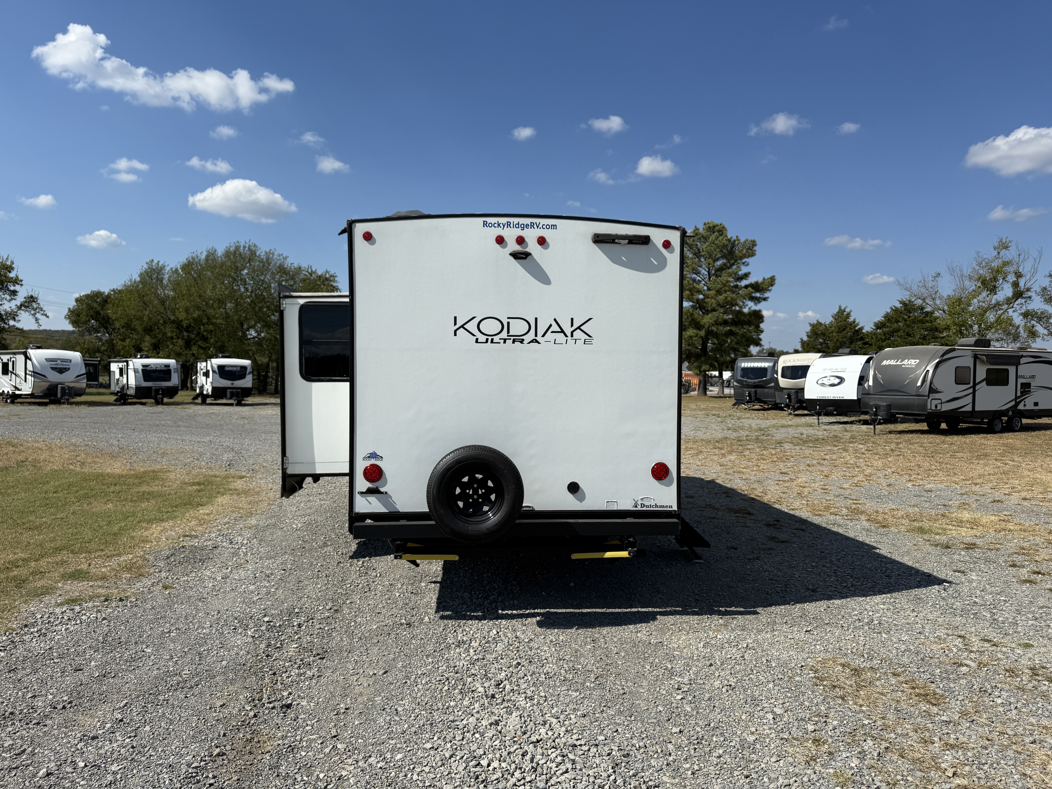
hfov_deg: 71.6
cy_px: 394
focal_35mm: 24
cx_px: 526
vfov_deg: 56.8
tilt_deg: -1.8
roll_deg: -1.6
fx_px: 729
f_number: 1.78
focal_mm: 6.76
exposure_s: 1/8130
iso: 80
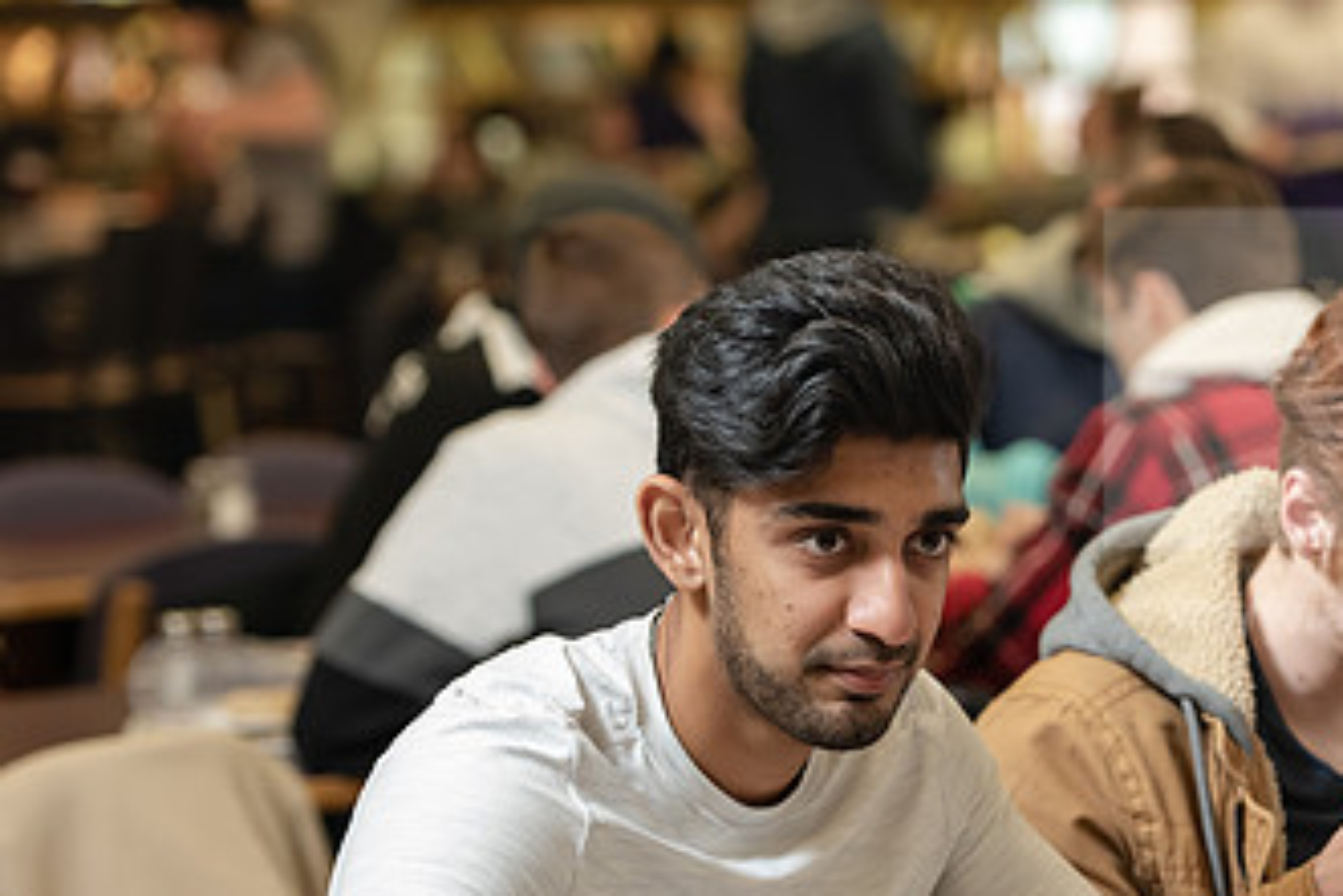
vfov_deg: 7.7
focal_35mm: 179
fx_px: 6680
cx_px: 982
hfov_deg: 11.5
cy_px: 699
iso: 1250
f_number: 3.5
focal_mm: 102
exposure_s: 1/160
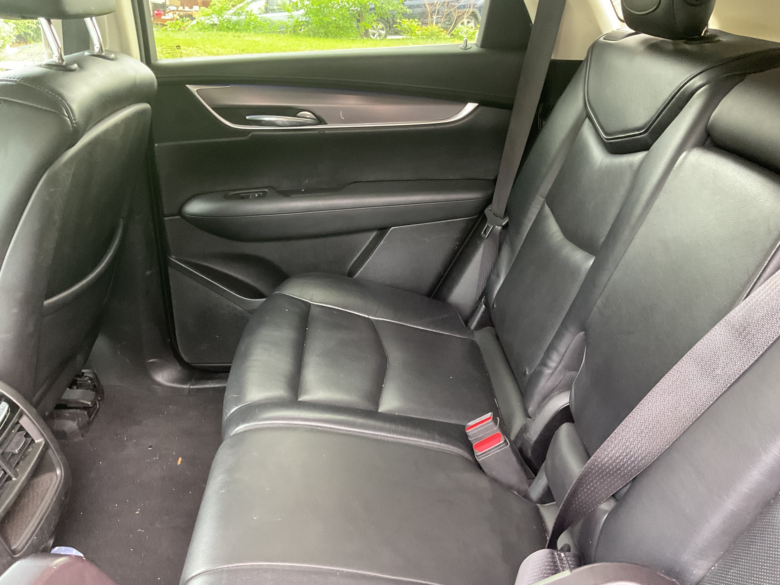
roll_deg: -4.1
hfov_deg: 61.7
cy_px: 292
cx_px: 390
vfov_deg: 48.2
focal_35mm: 29
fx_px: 653
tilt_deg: -27.2
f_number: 1.8
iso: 320
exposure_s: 1/40
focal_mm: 3
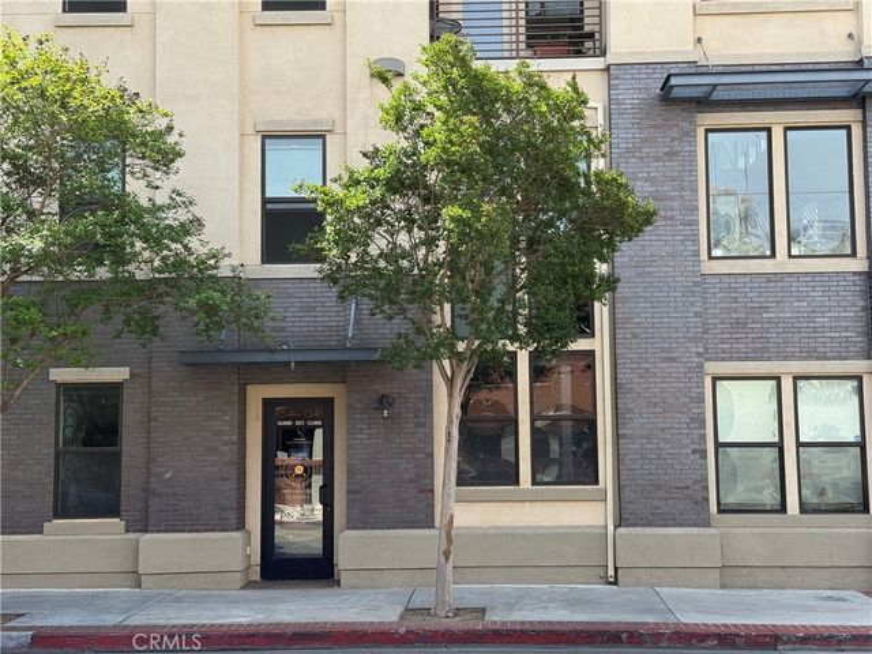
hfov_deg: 39.7
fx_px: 1209
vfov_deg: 30.3
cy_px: 327
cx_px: 436
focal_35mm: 48
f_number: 1.78
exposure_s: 1/1403
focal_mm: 6.76
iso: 100
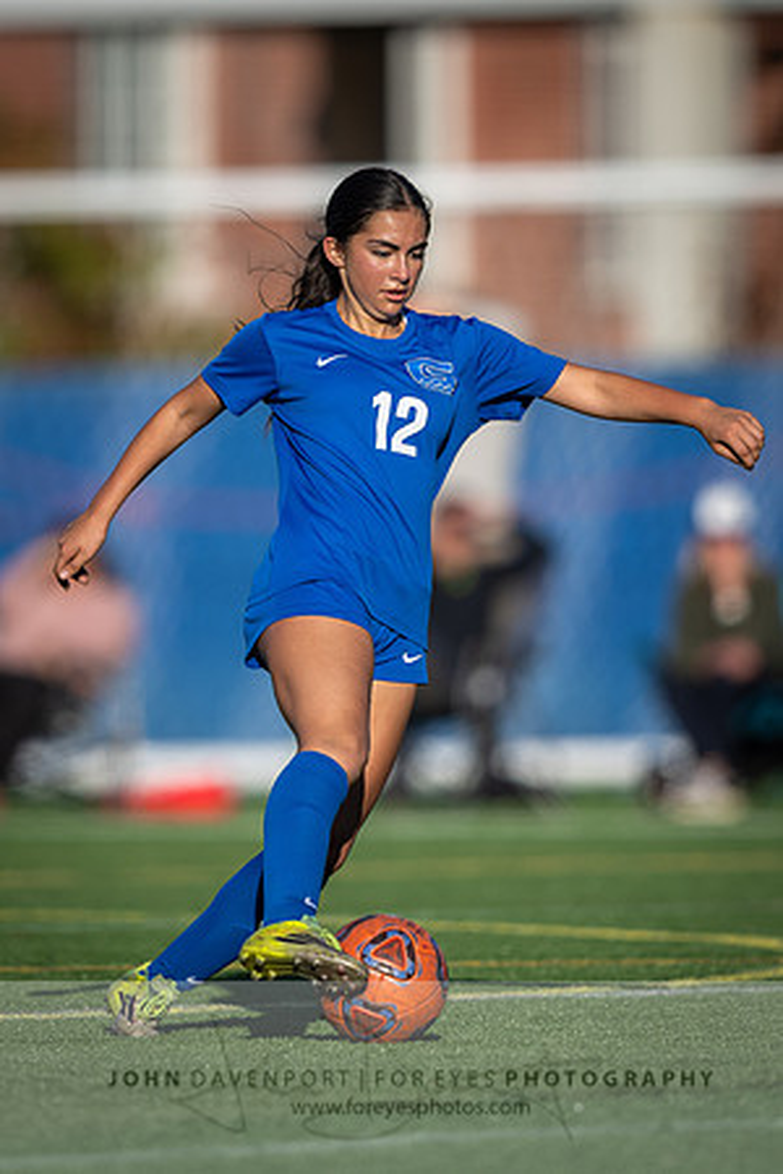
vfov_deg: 2.7
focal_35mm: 776
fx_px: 25319
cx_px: 241
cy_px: 524
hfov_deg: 1.8
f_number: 2.8
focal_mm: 400
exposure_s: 1/2000
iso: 90
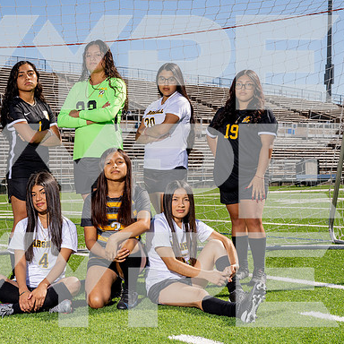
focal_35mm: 68
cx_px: 114
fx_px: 765
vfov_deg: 25.4
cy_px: 172
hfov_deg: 25.2
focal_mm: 53
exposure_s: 1/250
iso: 100
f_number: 8
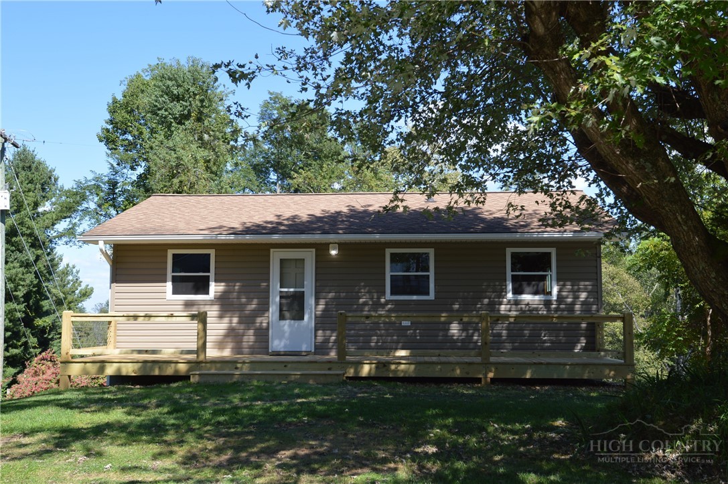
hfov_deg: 49.6
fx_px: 788
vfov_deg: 34.1
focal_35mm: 39
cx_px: 364
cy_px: 242
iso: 100
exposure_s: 1/160
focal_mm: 26
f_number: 6.3
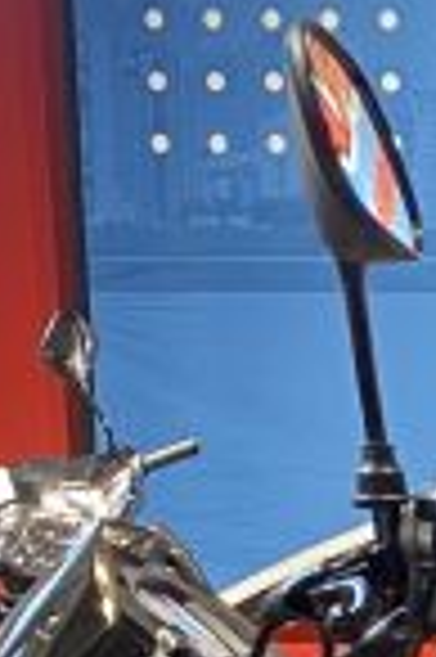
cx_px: 935
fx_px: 3587
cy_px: 1199
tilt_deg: -10.8
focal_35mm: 197
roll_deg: +0.4
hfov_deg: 6.7
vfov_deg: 9.9
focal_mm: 4.25
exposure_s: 1/50
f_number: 1.8
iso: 320
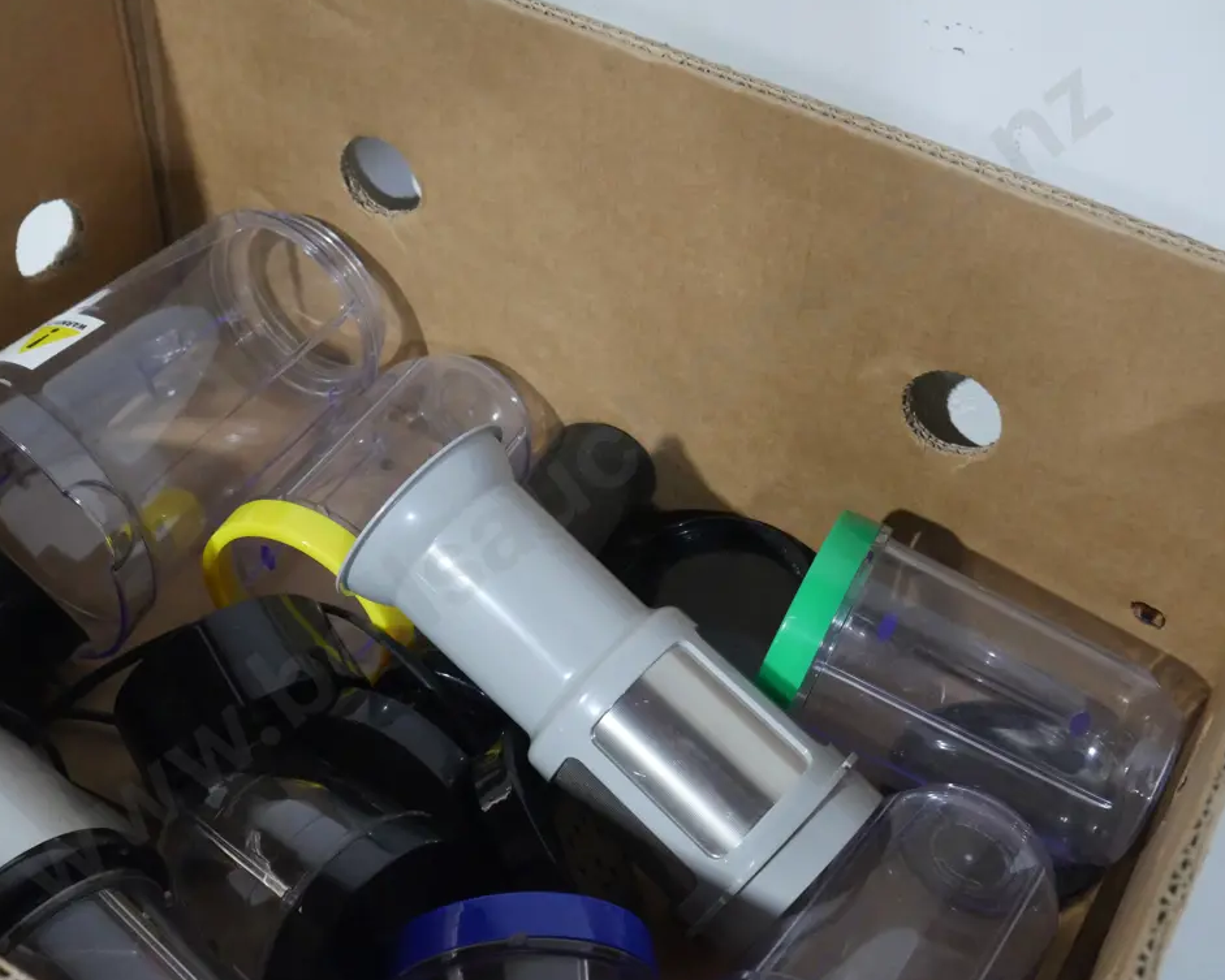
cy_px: 490
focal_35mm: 51
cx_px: 562
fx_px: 1849
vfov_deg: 29.7
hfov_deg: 36.6
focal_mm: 24
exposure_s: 1/60
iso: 3200
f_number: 6.3
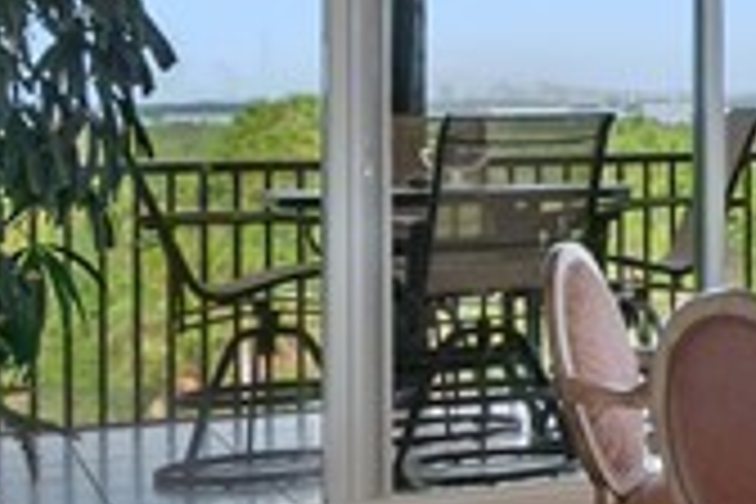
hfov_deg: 15.2
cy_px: 252
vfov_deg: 14.1
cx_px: 1665
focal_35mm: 97
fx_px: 2037
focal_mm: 10
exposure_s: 1/4
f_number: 8
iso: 200
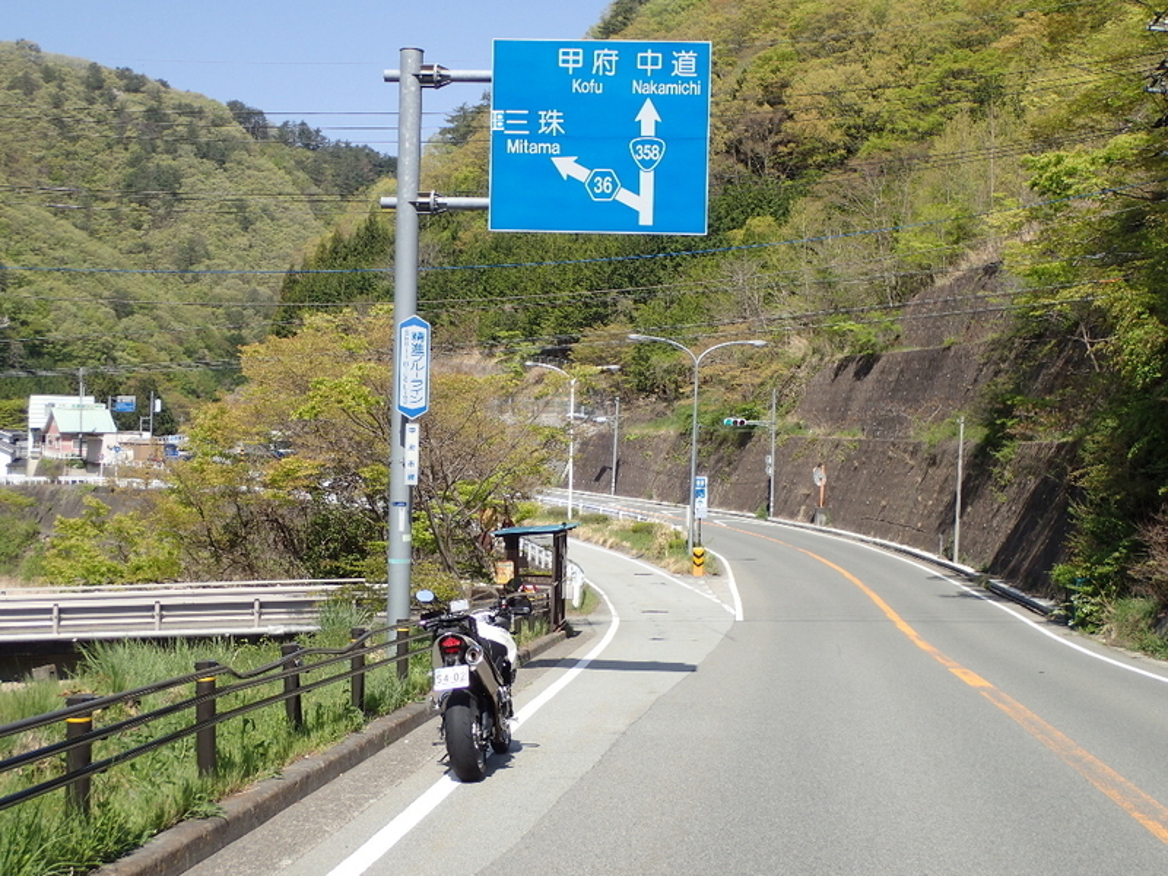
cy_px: 438
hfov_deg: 41.2
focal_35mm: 46
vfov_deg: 31.5
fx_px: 1552
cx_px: 584
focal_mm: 8.41
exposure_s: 1/500
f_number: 4.5
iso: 100
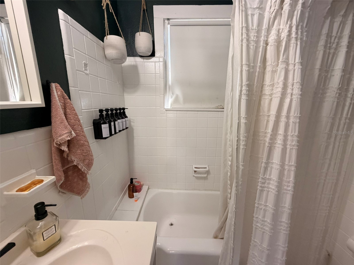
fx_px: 143
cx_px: 177
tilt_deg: -13.0
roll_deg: -0.9
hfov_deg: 102.1
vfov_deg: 85.7
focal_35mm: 14
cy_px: 132
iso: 320
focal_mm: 2.22
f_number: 2.2
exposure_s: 1/60
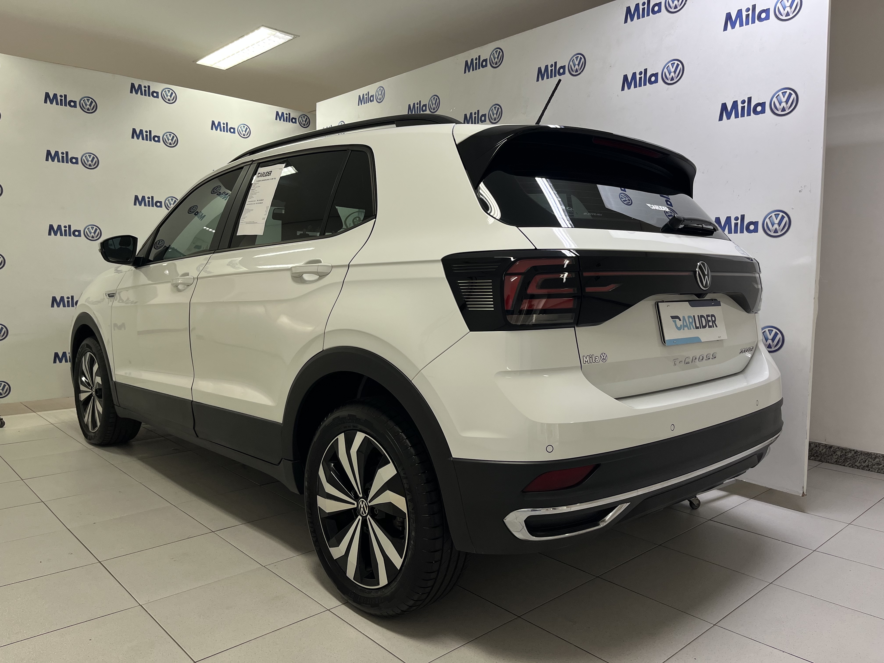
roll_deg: -0.7
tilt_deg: -5.0
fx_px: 664
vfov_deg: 53.1
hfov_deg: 67.3
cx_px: 442
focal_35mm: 26
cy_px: 332
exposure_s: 1/60
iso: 64
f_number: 1.6
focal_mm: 5.1
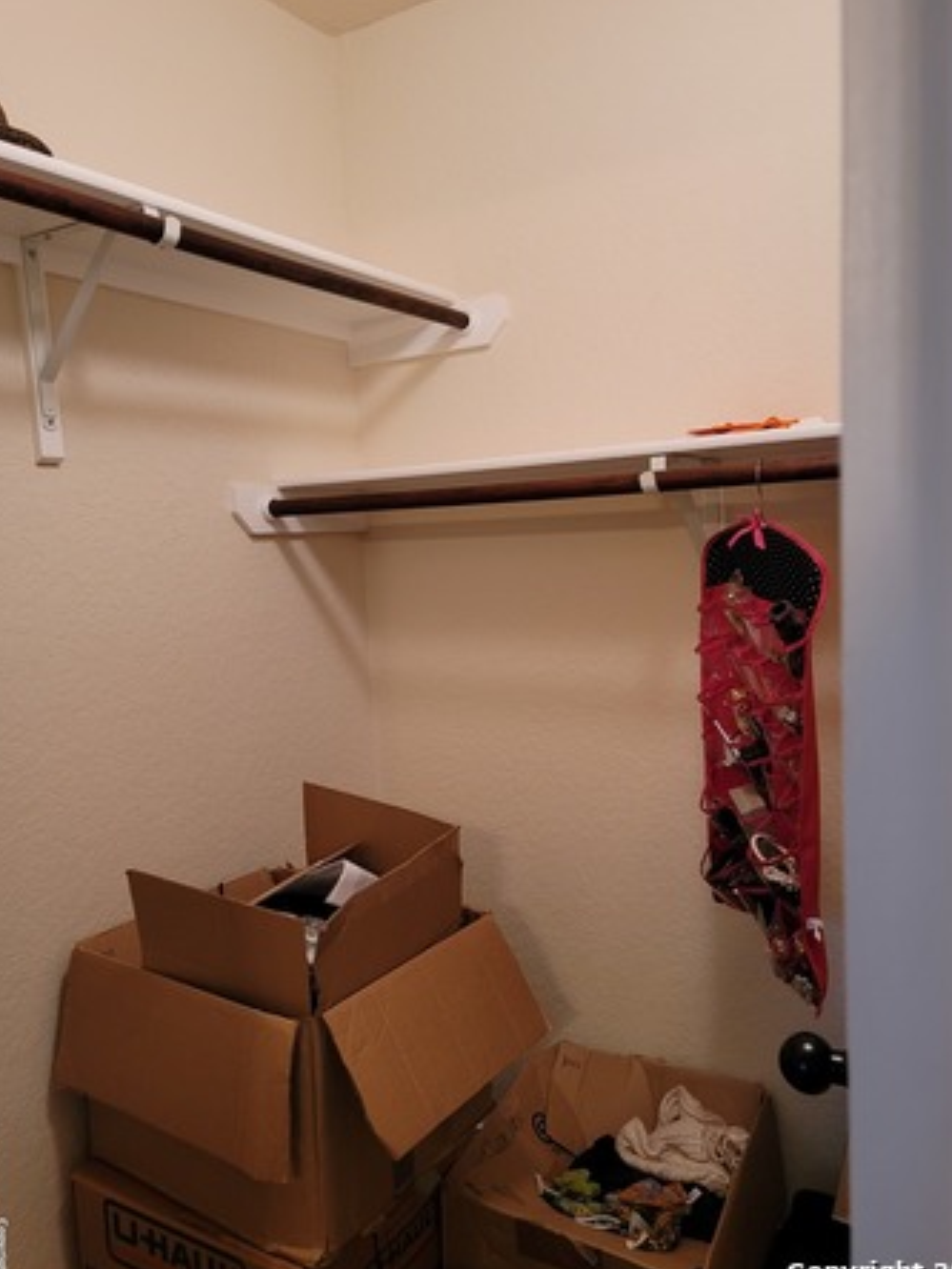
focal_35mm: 27
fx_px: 990
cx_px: 495
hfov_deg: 51.3
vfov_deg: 65.3
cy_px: 634
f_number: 1.8
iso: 250
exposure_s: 1/40
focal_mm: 7
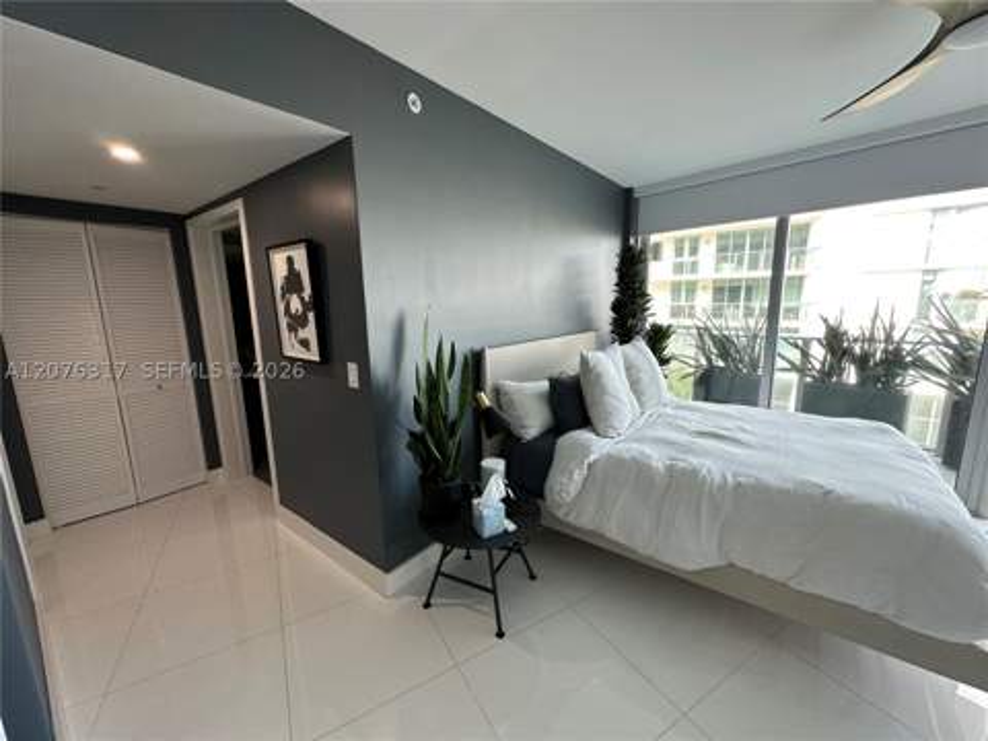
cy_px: 370
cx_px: 494
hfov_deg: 102.1
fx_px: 400
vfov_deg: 85.7
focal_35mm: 14
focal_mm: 2.22
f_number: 2.2
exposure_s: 1/120
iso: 125
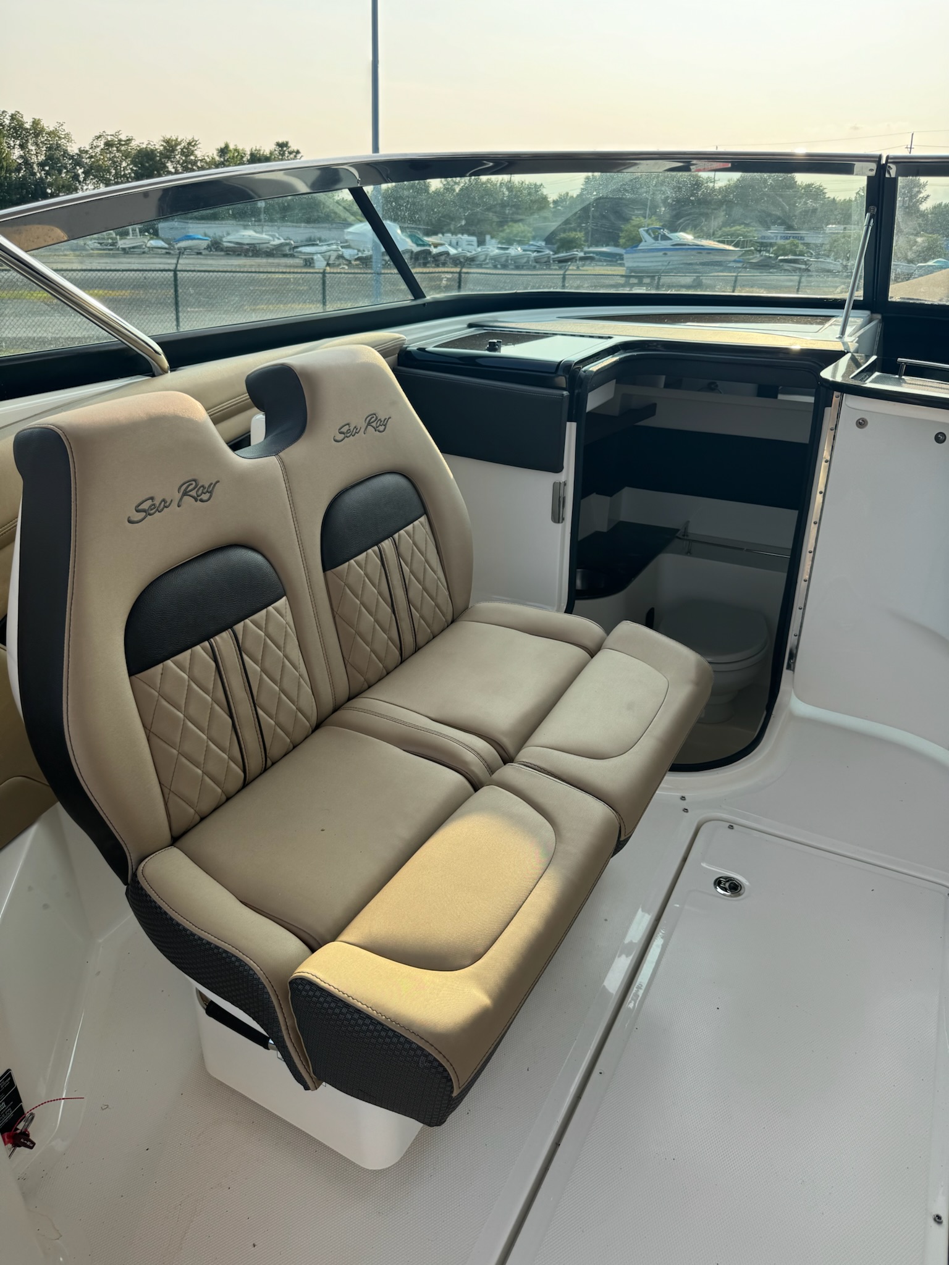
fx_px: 877
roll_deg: -1.2
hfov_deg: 56.8
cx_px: 474
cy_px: 632
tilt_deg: -23.1
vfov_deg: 71.6
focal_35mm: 24
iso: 80
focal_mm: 6.76
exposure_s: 1/1112
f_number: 1.78
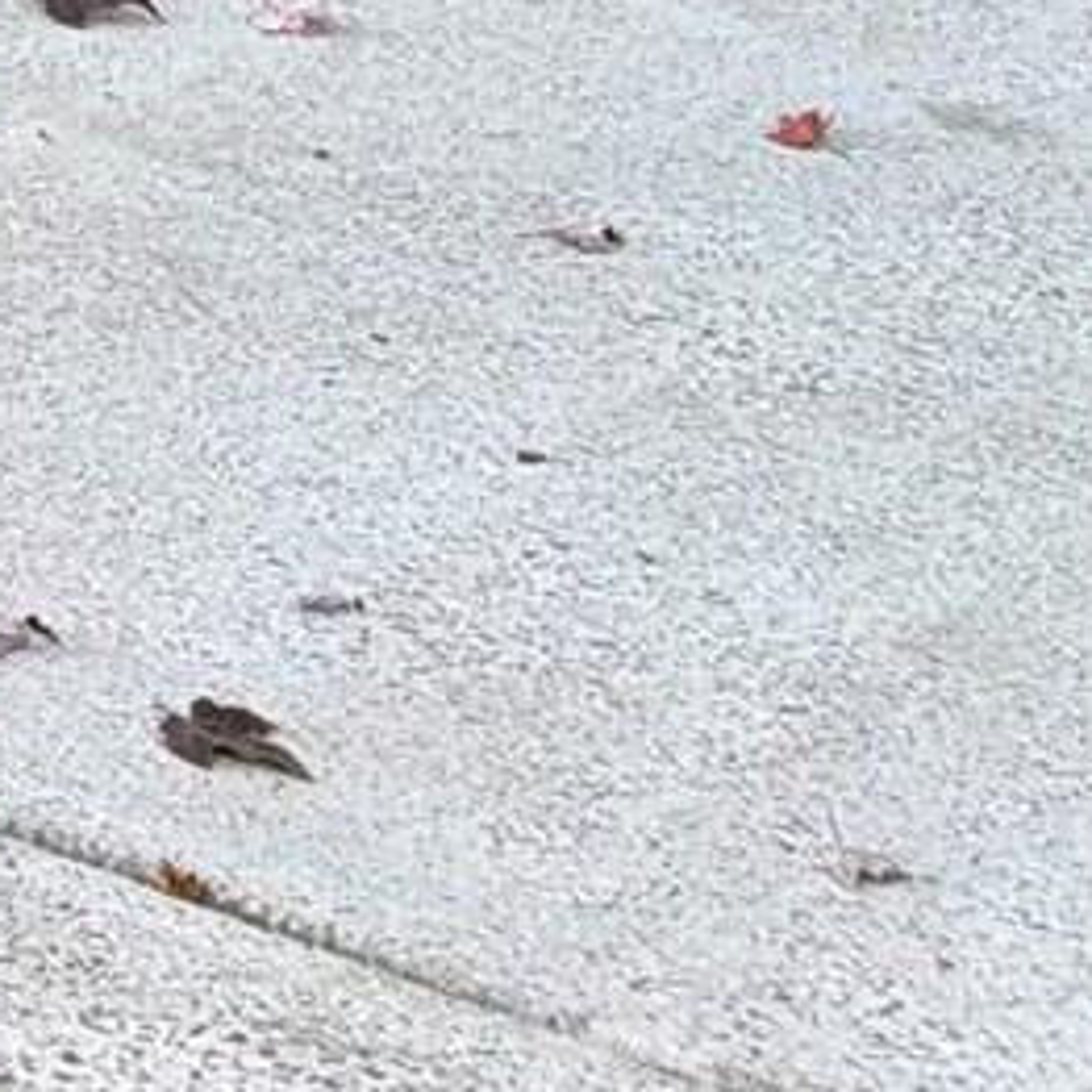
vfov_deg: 9.3
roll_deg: +0.8
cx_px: -1721
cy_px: -1671
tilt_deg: -0.6
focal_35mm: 166
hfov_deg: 9.2
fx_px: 5925
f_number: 1.78
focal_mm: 6.76
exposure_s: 1/1046
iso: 100
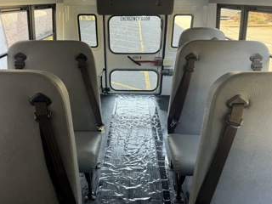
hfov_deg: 65.2
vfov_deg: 51.3
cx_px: 125
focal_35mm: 27
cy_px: 94
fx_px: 212
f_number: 1.78
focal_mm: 6.76
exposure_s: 1/121
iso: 125
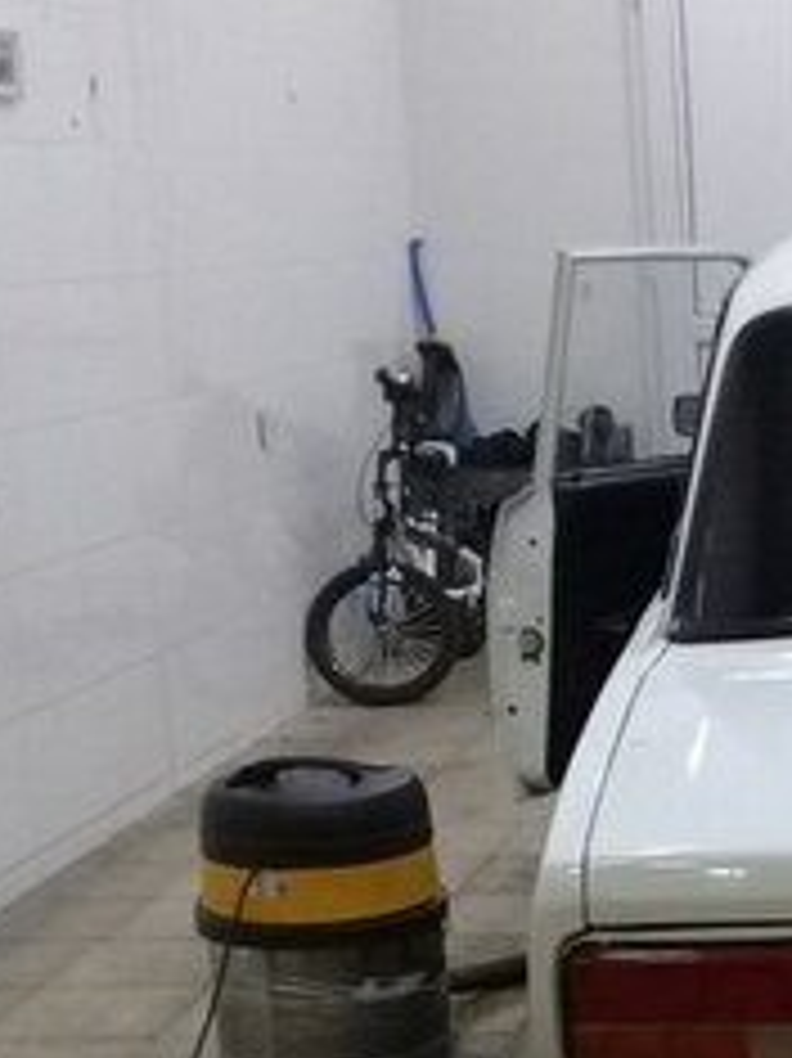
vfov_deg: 22.1
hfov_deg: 15.2
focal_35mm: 87
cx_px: 1314
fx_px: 2656
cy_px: 894
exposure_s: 1/33
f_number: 2.2
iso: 160
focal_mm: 3.3
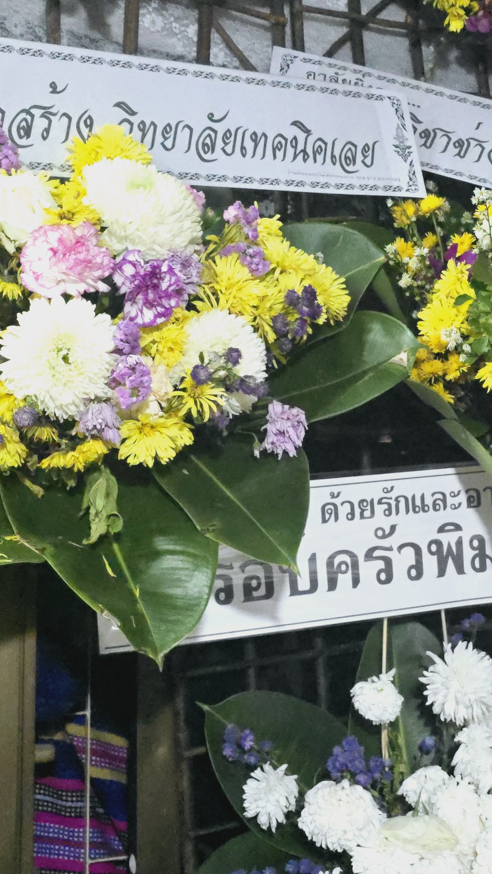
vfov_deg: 37.8
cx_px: 403
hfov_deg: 21.5
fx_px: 1275
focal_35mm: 55
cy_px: 449
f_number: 1.7
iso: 1600
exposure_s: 1/100
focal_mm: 6.3
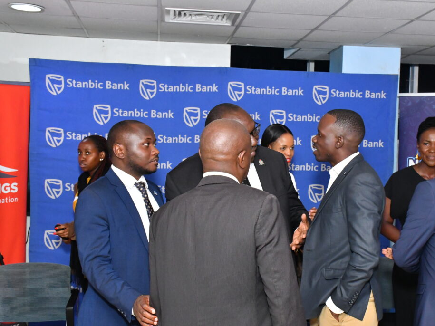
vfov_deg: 24.8
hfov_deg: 32.6
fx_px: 741
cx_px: 271
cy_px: 180
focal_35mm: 59
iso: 3200
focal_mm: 32
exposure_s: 1/200
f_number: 11
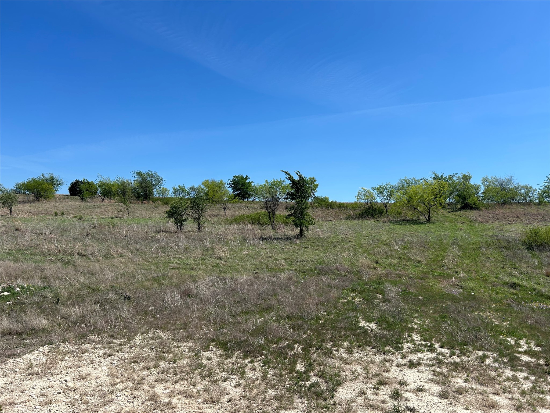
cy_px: 206
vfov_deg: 53.1
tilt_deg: +4.0
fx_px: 413
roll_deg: -2.2
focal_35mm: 26
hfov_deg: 67.3
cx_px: 275
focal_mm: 5.7
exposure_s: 1/5882
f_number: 1.5
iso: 50
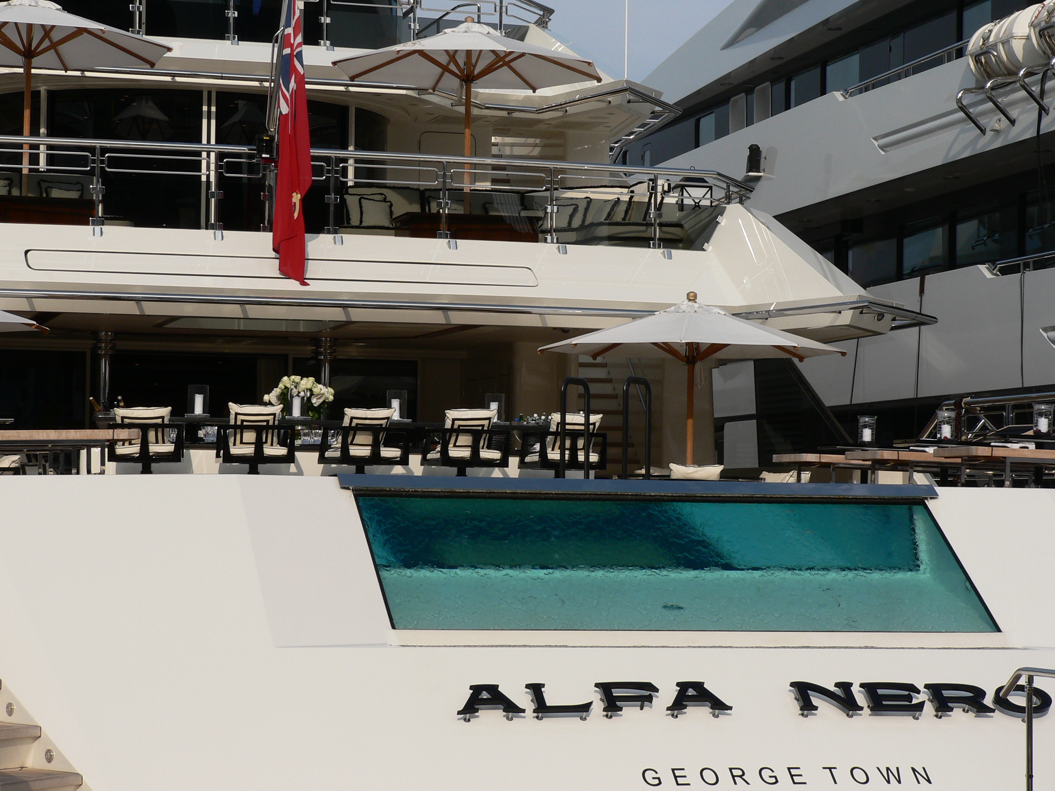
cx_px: 528
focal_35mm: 95
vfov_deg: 15.6
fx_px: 2895
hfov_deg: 20.7
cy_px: 396
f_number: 5.6
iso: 80
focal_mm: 15.8
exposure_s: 1/400
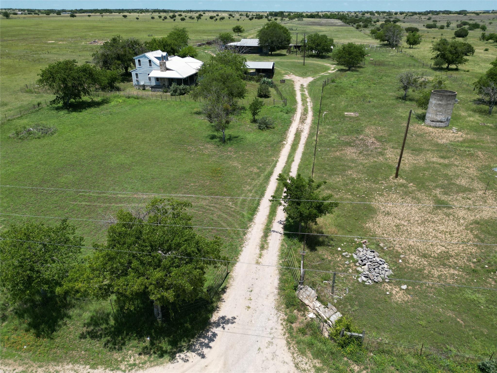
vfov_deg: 56.8
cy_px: 186
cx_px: 248
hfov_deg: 71.6
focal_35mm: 24
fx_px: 345
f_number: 1.7
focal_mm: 6.72
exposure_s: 1/3200
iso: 120
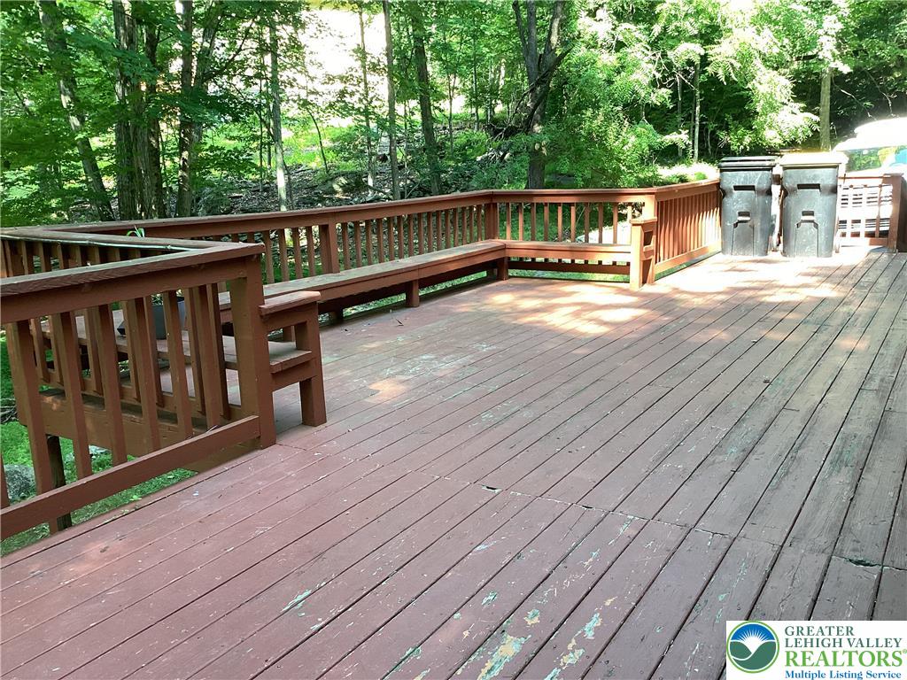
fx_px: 812
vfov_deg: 45.4
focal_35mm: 31
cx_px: 454
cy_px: 340
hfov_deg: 58.4
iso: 80
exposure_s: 1/100
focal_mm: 3.3
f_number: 2.4
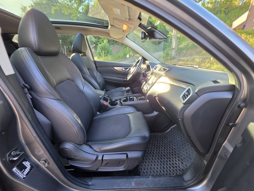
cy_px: 96
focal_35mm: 13
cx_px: 127
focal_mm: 2.2
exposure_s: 1/100
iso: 80
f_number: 1.9
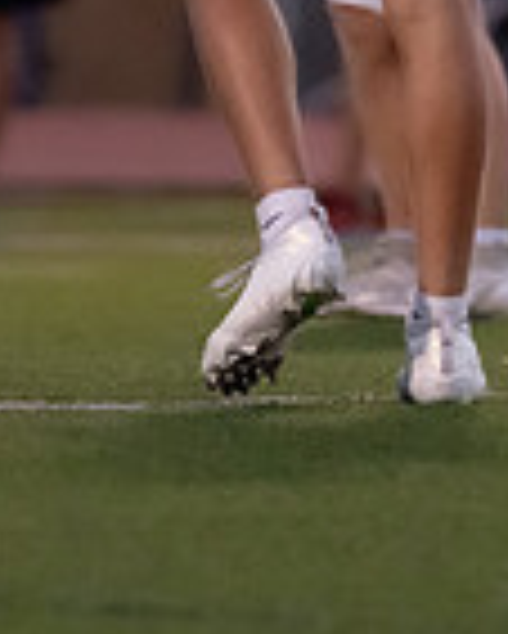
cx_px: 384
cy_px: -430
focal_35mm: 1304
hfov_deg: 1.2
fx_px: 24480
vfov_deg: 1.5
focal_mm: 200
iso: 2000
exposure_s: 1/1000
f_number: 2.8
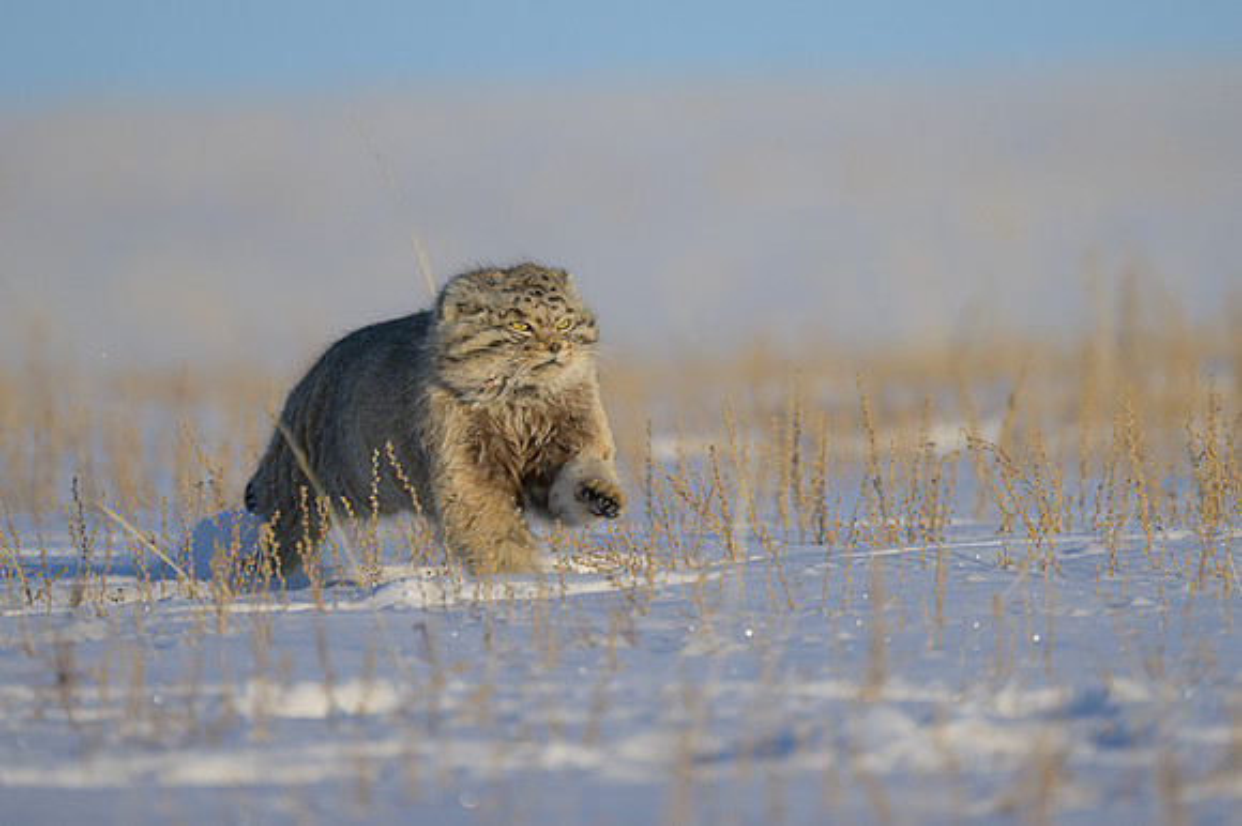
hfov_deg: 3.7
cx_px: 621
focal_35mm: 559
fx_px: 19266
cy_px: 249
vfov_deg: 2.5
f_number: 5.6
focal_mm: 400
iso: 400
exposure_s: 1/2500
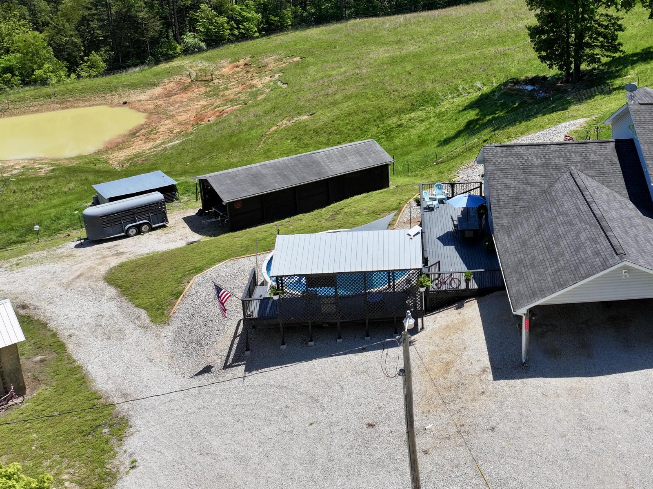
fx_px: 848
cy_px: 148
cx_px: 499
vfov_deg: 31.8
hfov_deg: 40.7
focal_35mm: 45
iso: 110
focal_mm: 12.29
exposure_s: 1/2000
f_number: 2.8
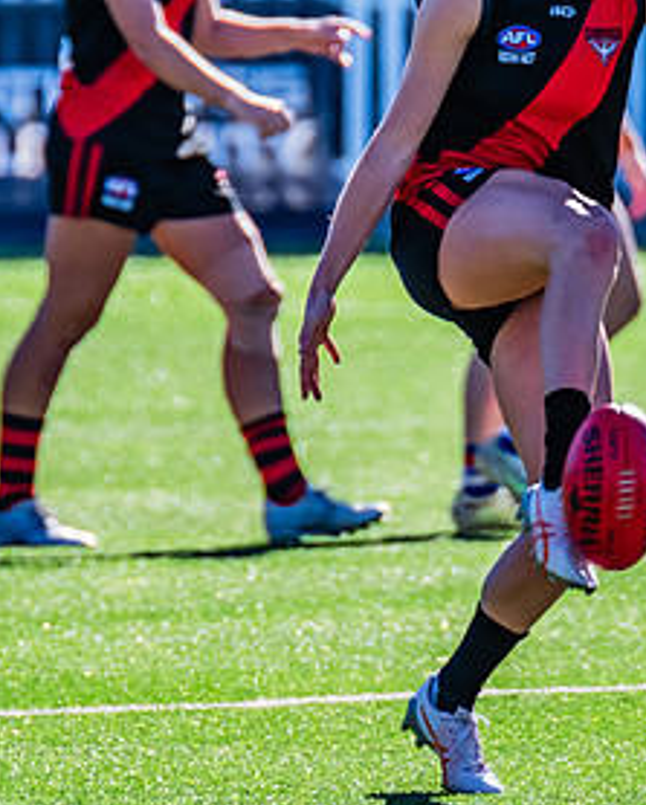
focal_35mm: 1375
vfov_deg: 1.4
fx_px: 32807
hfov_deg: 1.1
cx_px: 635
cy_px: 317
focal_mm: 550
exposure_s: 1/1250
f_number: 9
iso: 800
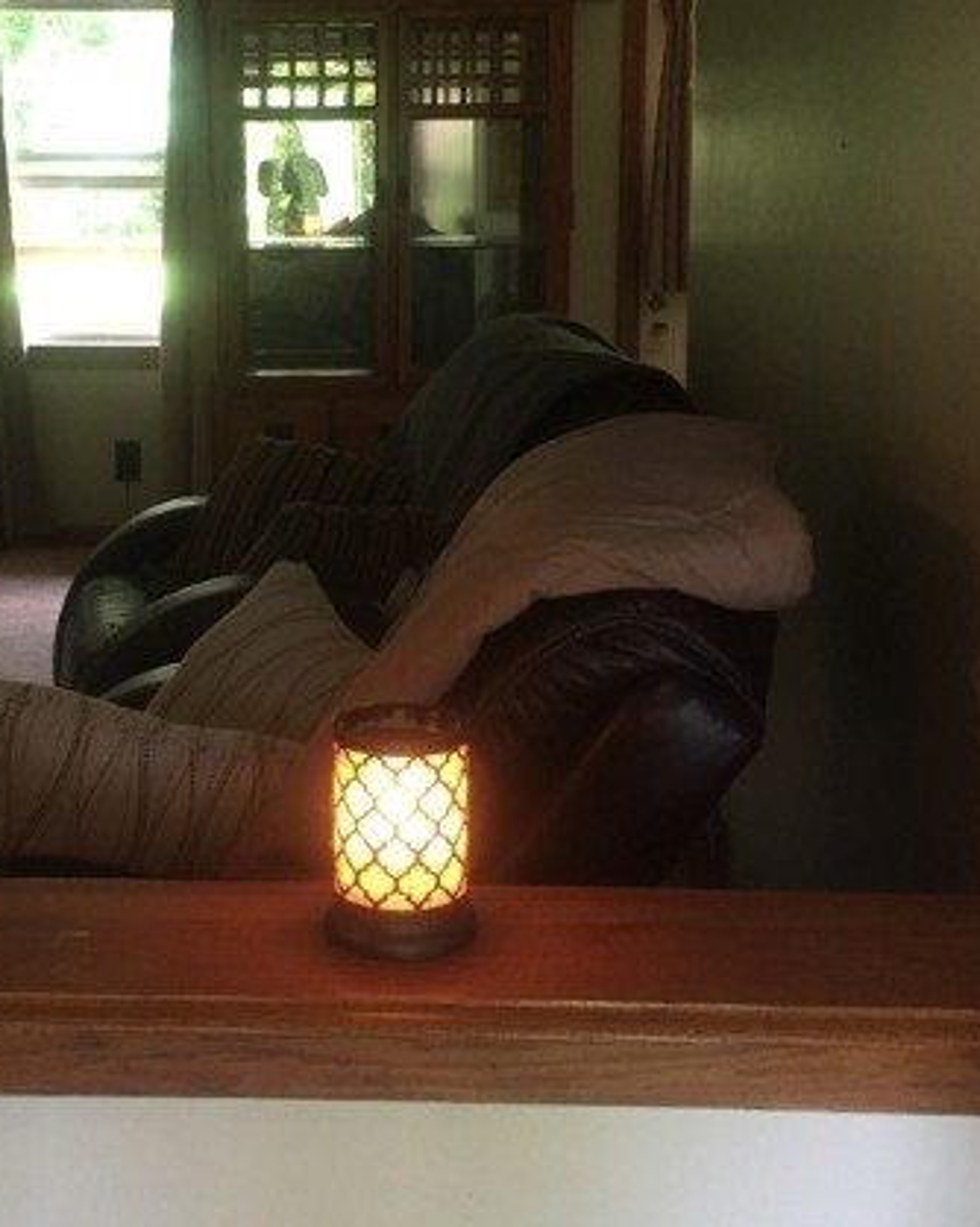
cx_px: 332
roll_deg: +0.1
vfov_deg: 35.7
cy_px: 414
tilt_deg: -8.7
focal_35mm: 52
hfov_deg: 28.9
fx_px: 1887
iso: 160
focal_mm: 4.15
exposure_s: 1/30
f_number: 2.2
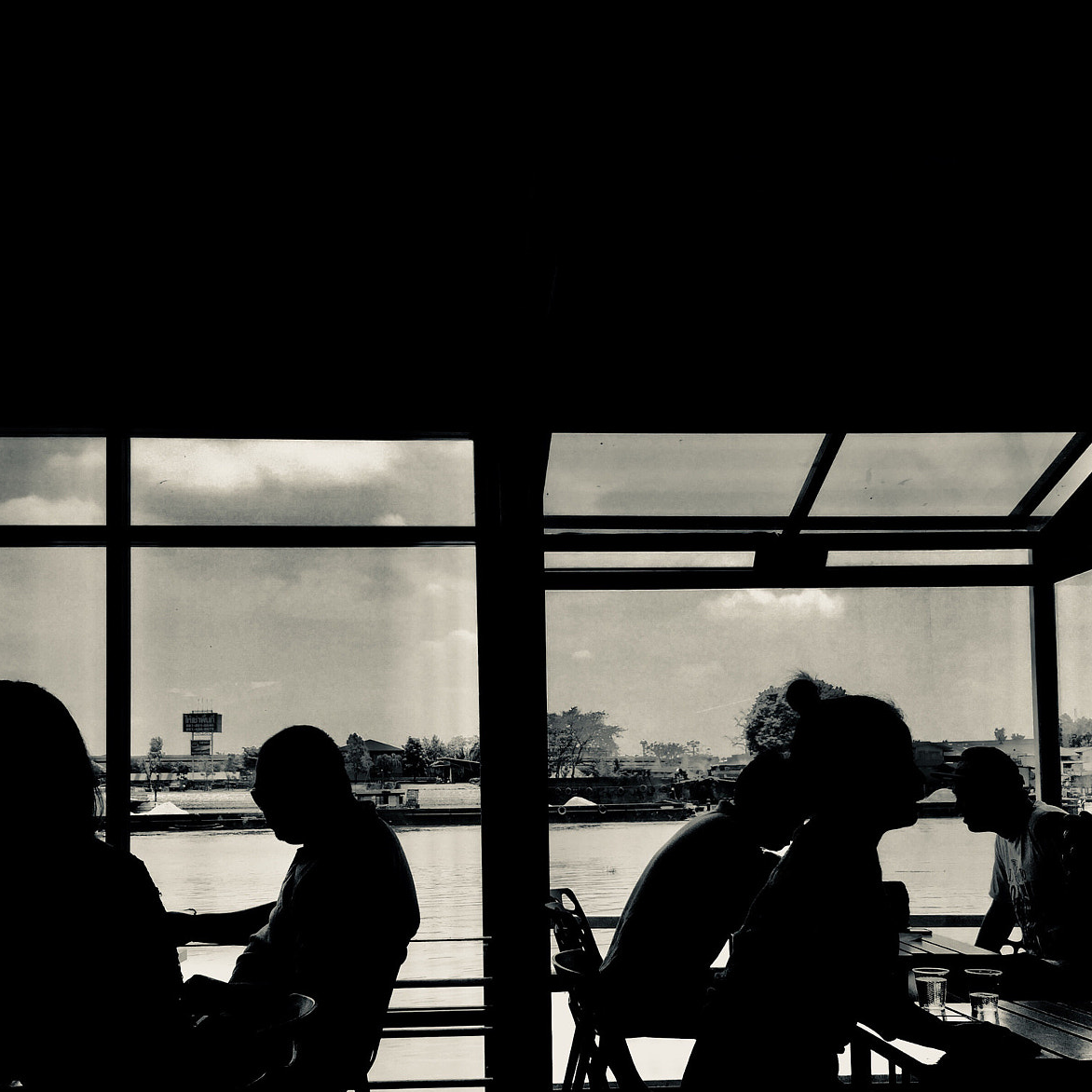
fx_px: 1249
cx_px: 540
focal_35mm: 35
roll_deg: +1.6
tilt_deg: +1.8
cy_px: 739
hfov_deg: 47.2
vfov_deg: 46.4
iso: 32
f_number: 2.2
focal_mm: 4.15
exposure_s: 1/1647
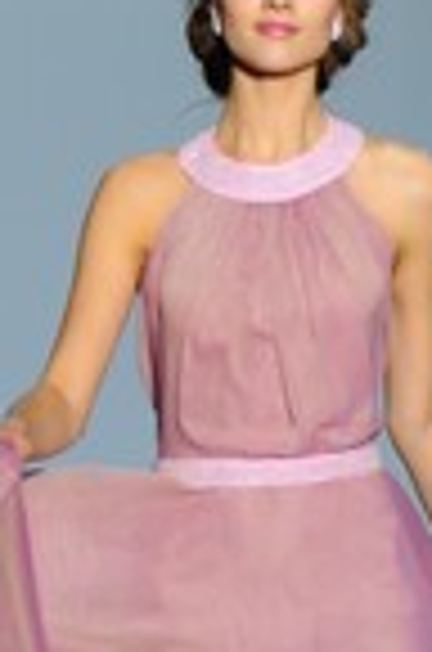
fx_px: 11683
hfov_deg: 2.1
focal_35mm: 646
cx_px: 232
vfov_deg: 3.2
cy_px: 499
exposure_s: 1/250
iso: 400
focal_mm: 120
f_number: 4
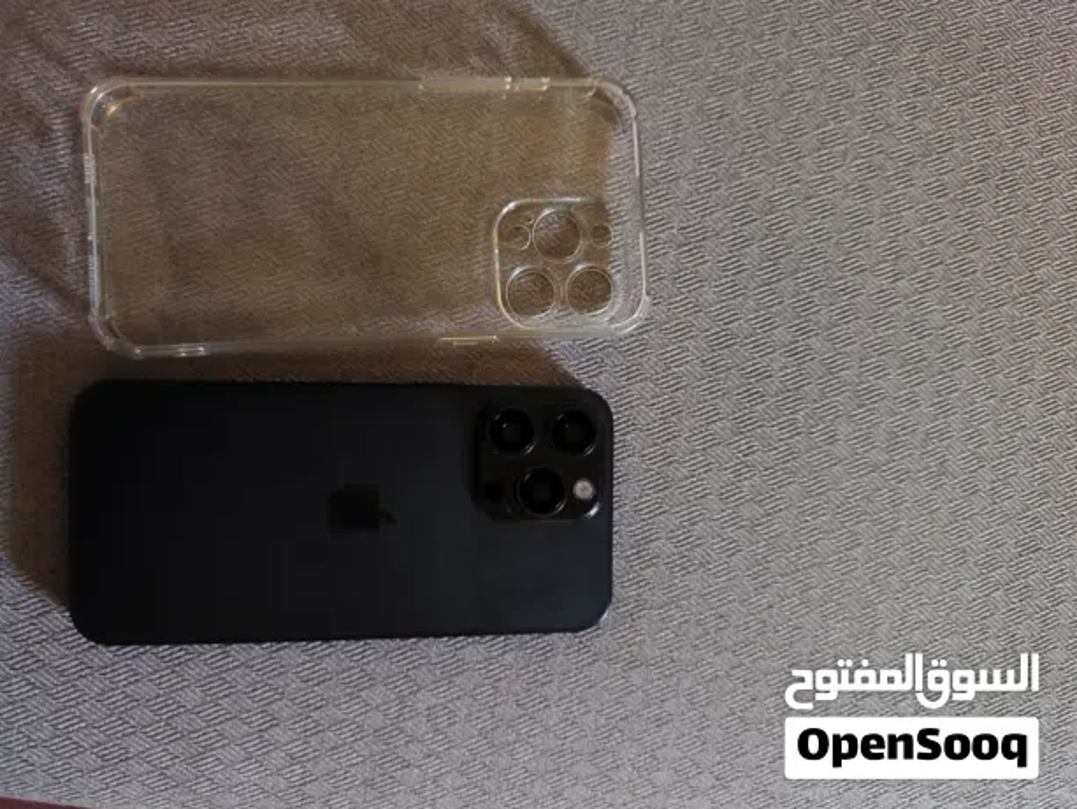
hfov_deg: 71.6
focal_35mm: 24
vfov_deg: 56.8
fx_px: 747
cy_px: 399
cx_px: 520
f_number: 1.65
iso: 5000
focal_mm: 6.18
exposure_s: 1/14.3
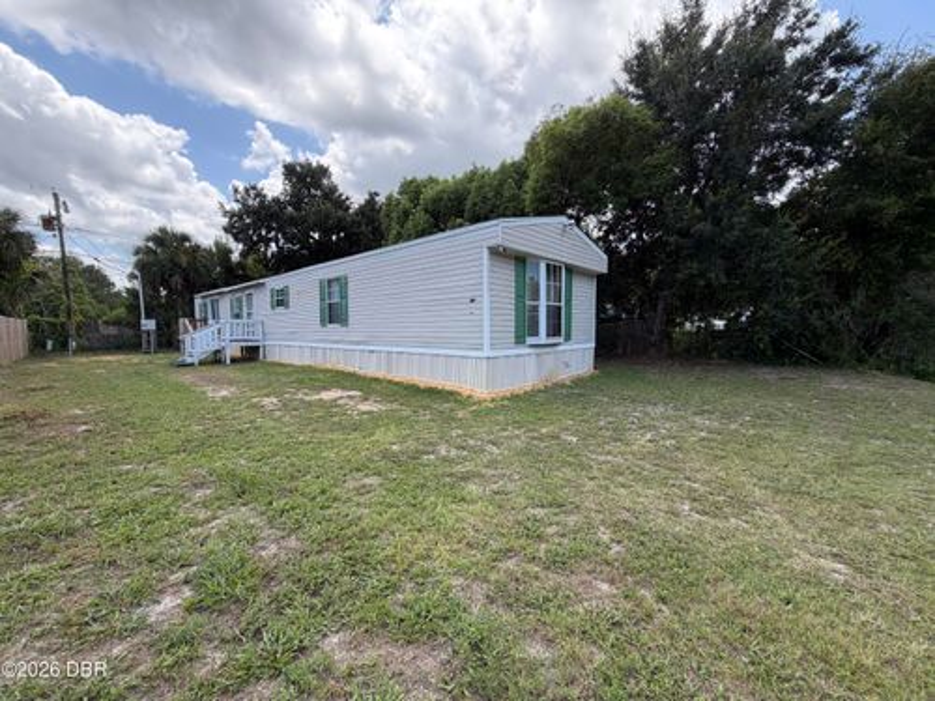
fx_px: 378
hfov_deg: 102.1
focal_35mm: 14
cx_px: 468
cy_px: 350
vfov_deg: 85.7
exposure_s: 1/540
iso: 40
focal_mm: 2.22
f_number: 2.2
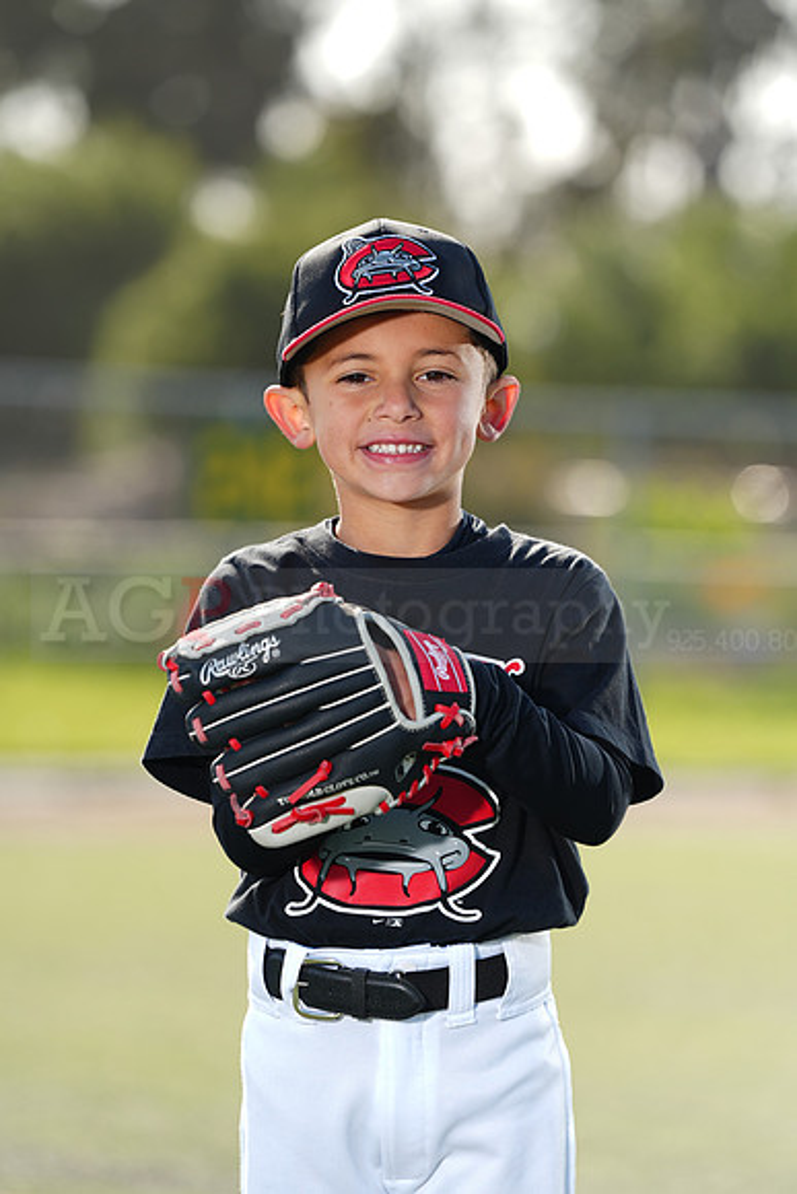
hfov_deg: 6.9
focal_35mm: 200
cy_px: 597
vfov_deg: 10.3
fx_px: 6637
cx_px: 398
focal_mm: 200
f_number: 4.5
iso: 64
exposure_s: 1/250
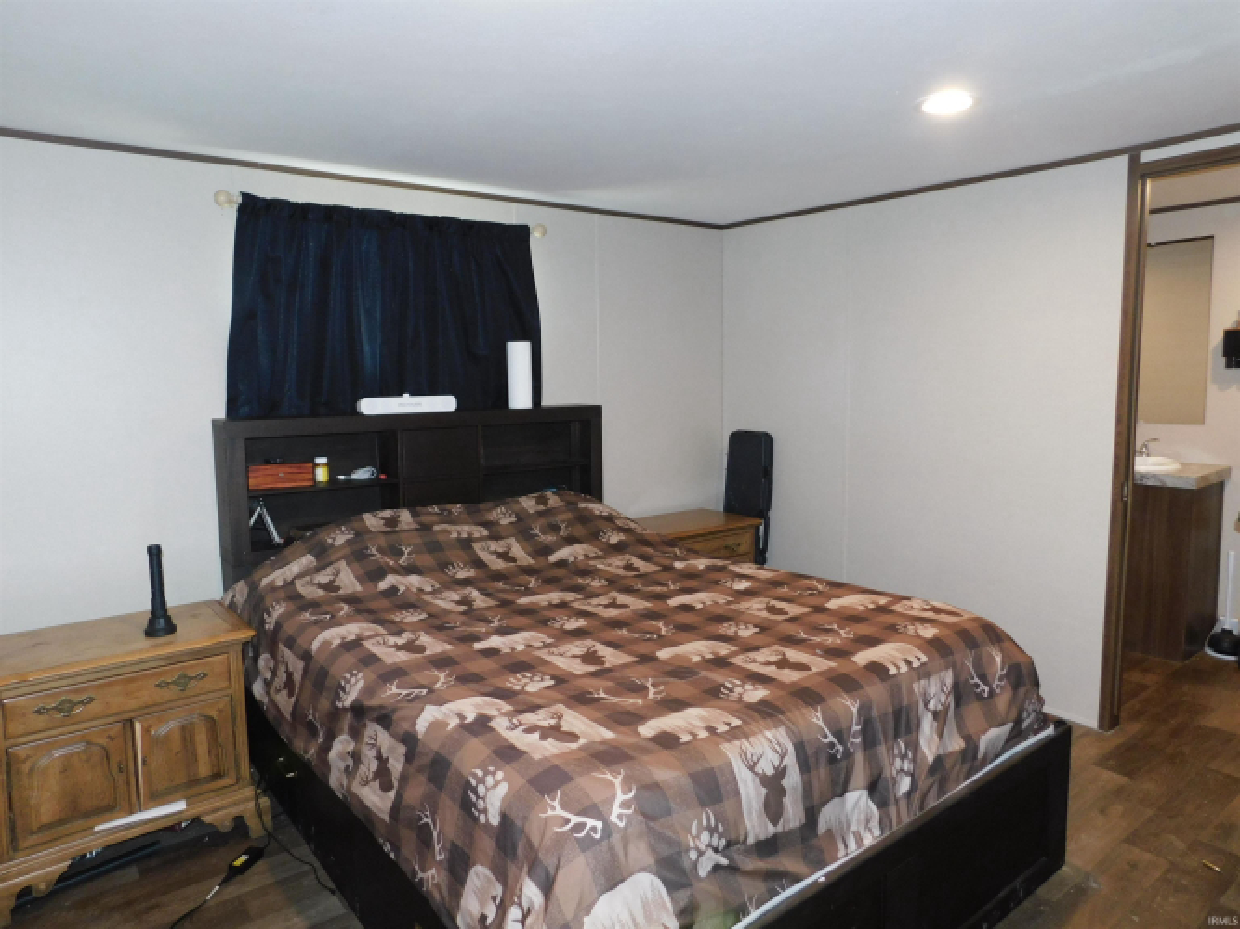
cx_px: 620
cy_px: 464
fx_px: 824
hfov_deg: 73.9
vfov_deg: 58.9
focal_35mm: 23
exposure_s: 1/30
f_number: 3
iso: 200
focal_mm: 4
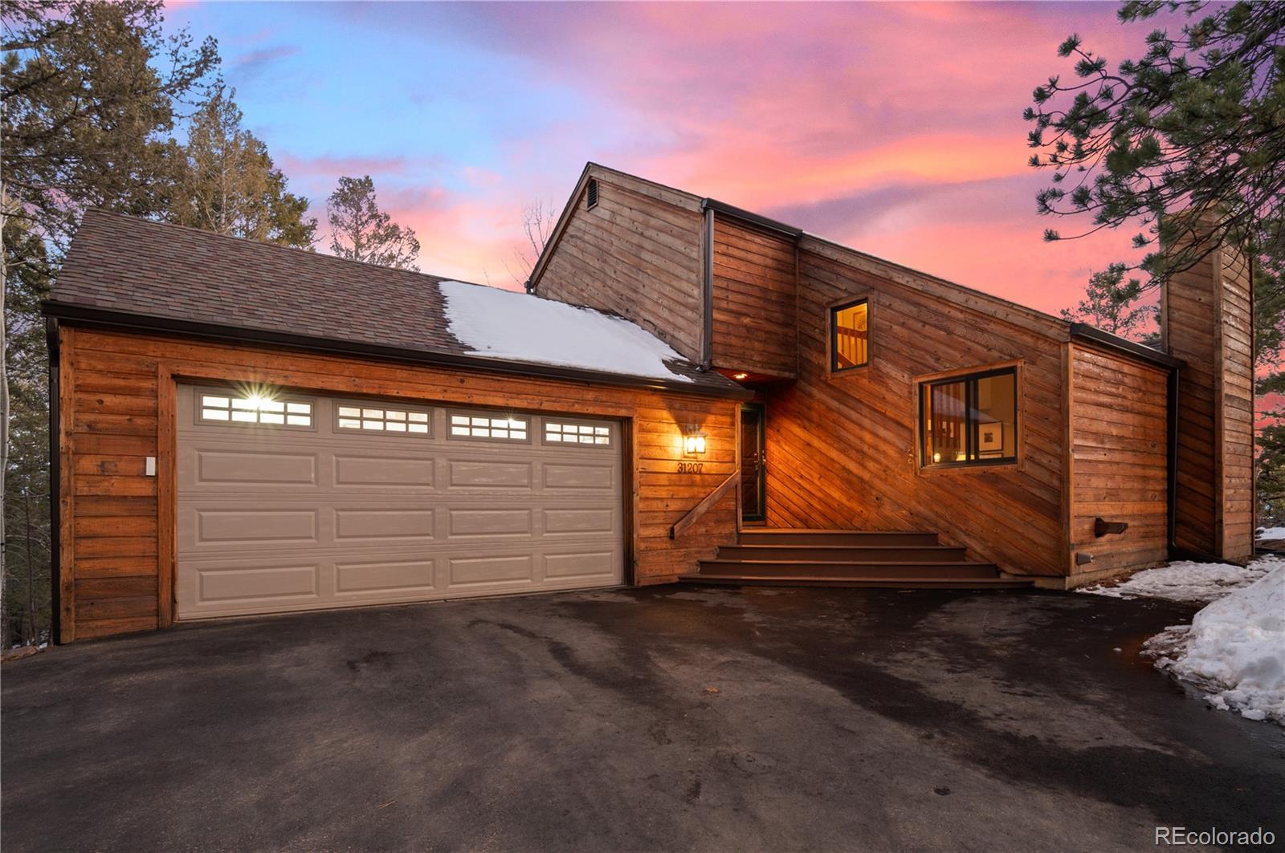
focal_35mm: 17
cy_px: 426
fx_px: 606
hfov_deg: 93.3
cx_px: 642
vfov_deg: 70.3
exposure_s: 2.5
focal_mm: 17
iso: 400
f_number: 8
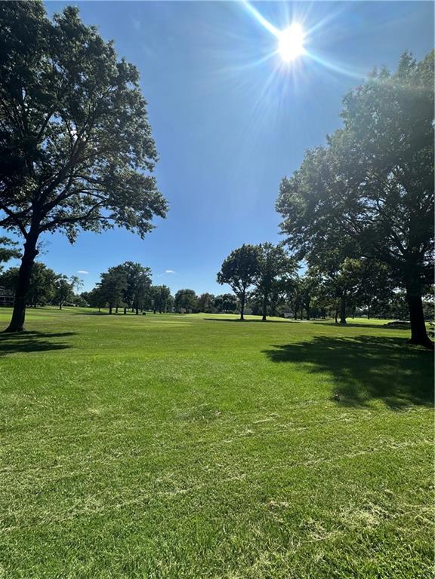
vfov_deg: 102.1
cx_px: 218
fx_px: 235
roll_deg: -2.6
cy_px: 290
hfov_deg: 85.7
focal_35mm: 14
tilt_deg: +5.2
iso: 50
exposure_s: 1/2882
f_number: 2.2
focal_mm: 2.22
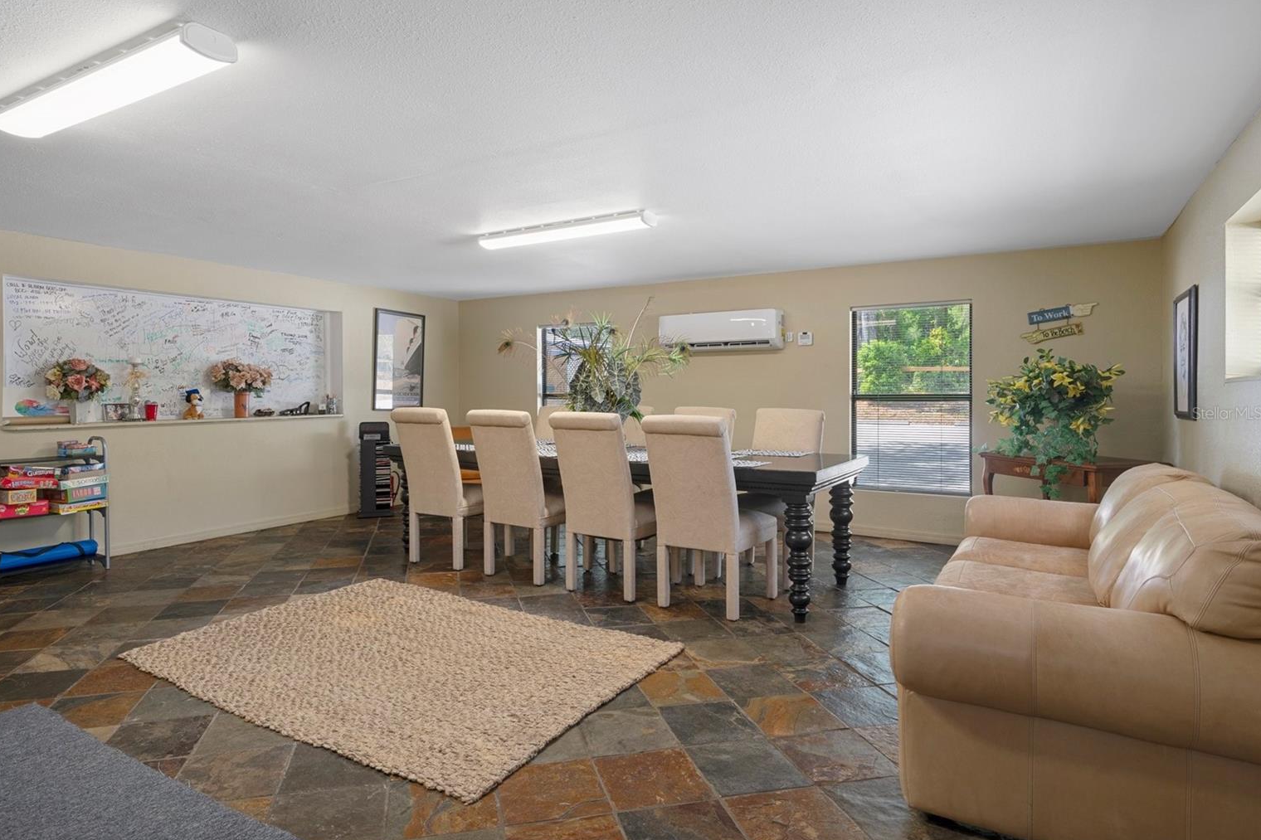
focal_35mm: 20
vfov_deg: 61.9
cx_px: 602
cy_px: 413
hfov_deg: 83.9
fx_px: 700
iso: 320
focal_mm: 19
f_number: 9
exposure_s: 1
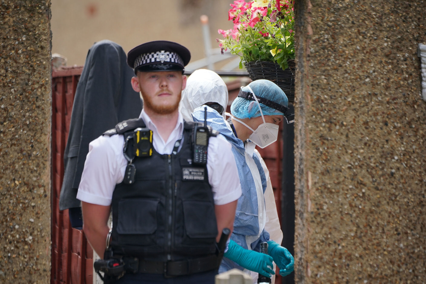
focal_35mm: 333
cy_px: 142
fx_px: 3940
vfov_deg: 4.1
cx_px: 213
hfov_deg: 6.2
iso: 400
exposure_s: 1/500
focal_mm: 333
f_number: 5.6
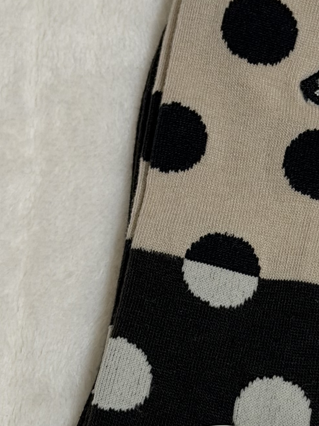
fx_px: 1831
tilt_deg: -69.7
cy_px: 214
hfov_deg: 9.9
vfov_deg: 13.3
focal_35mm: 149
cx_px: 247
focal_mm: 6.76
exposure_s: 1/48
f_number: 1.78
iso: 100
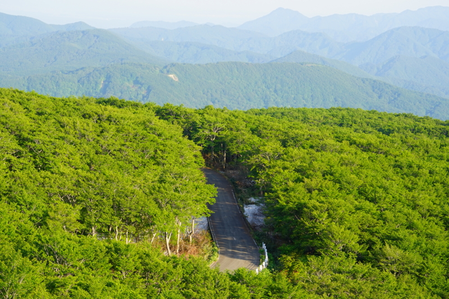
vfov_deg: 15.7
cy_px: 150
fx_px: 1085
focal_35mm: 87
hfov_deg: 23.4
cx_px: 224
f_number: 6.7
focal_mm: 58
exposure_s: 1/125
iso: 100
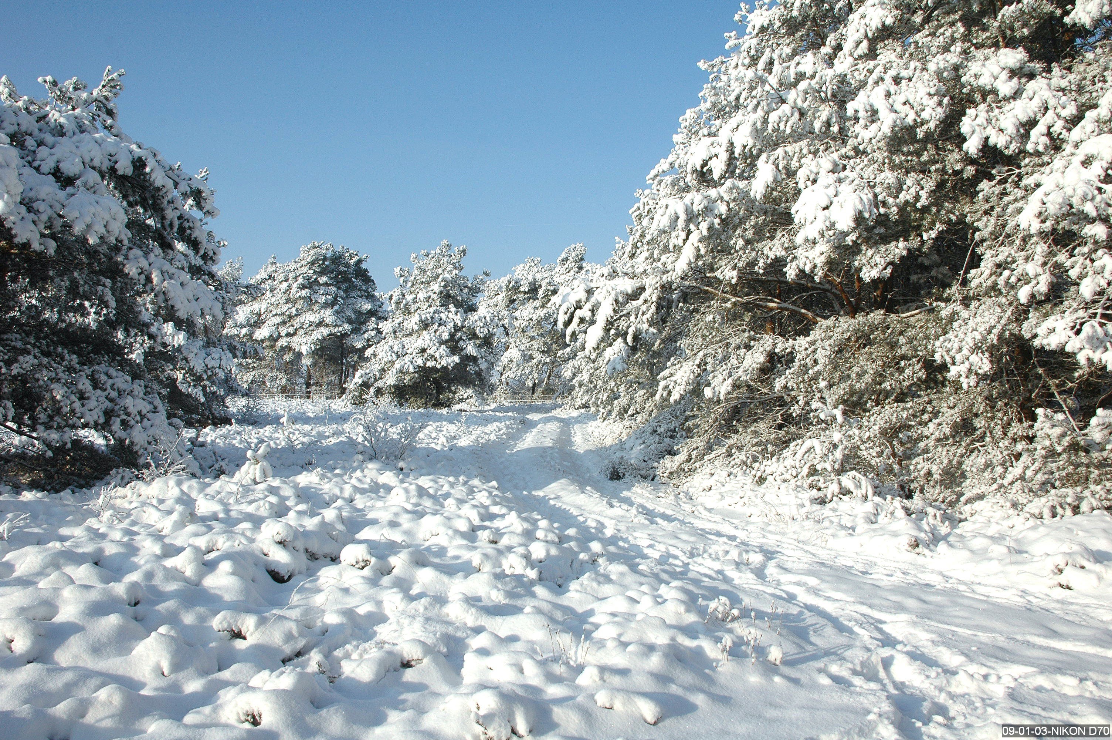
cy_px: 370
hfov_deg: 62.0
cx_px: 556
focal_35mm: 30
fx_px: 926
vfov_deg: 43.5
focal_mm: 20
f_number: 8
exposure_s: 1/500
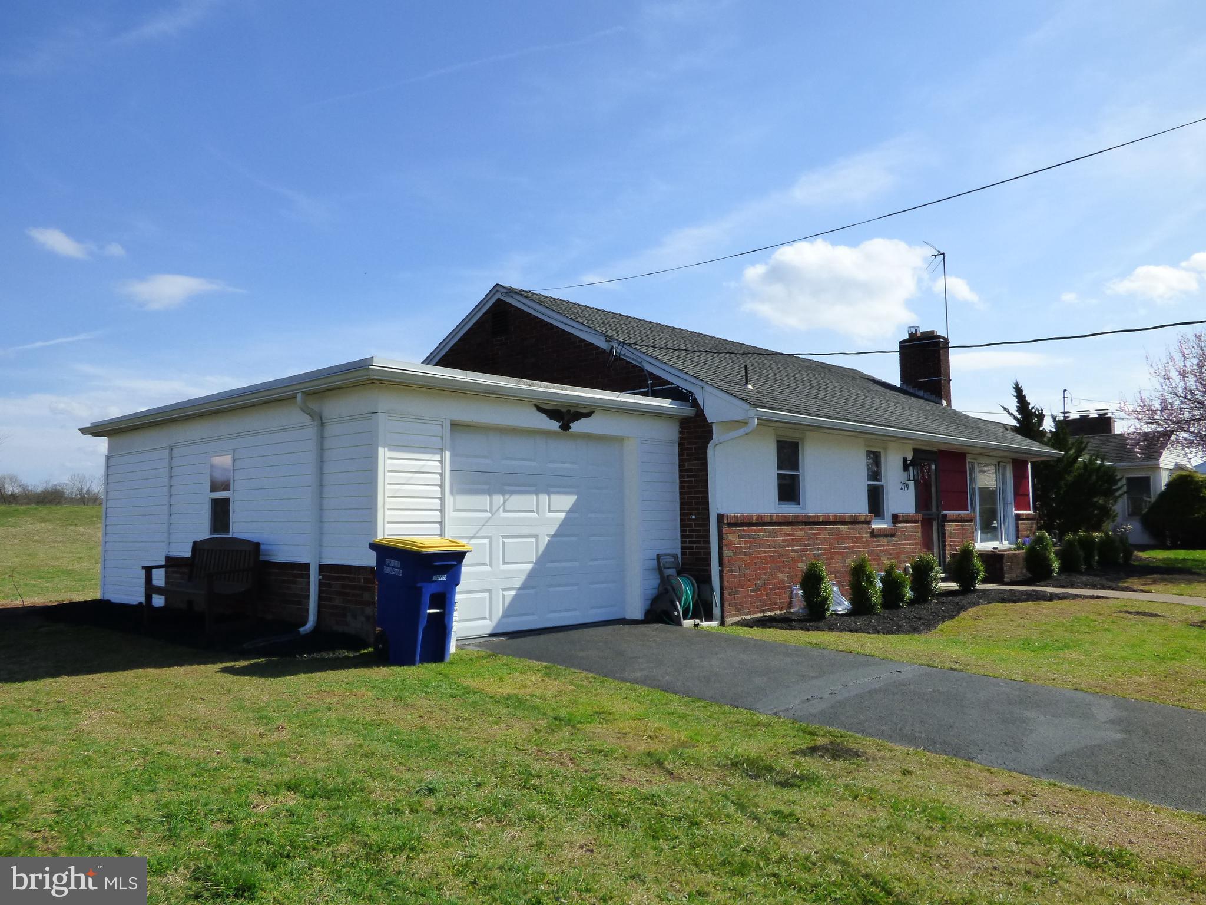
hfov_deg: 67.3
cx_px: 603
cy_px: 452
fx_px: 906
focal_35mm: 26
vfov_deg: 53.1
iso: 200
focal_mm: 4.61
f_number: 5.6
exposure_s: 1/640
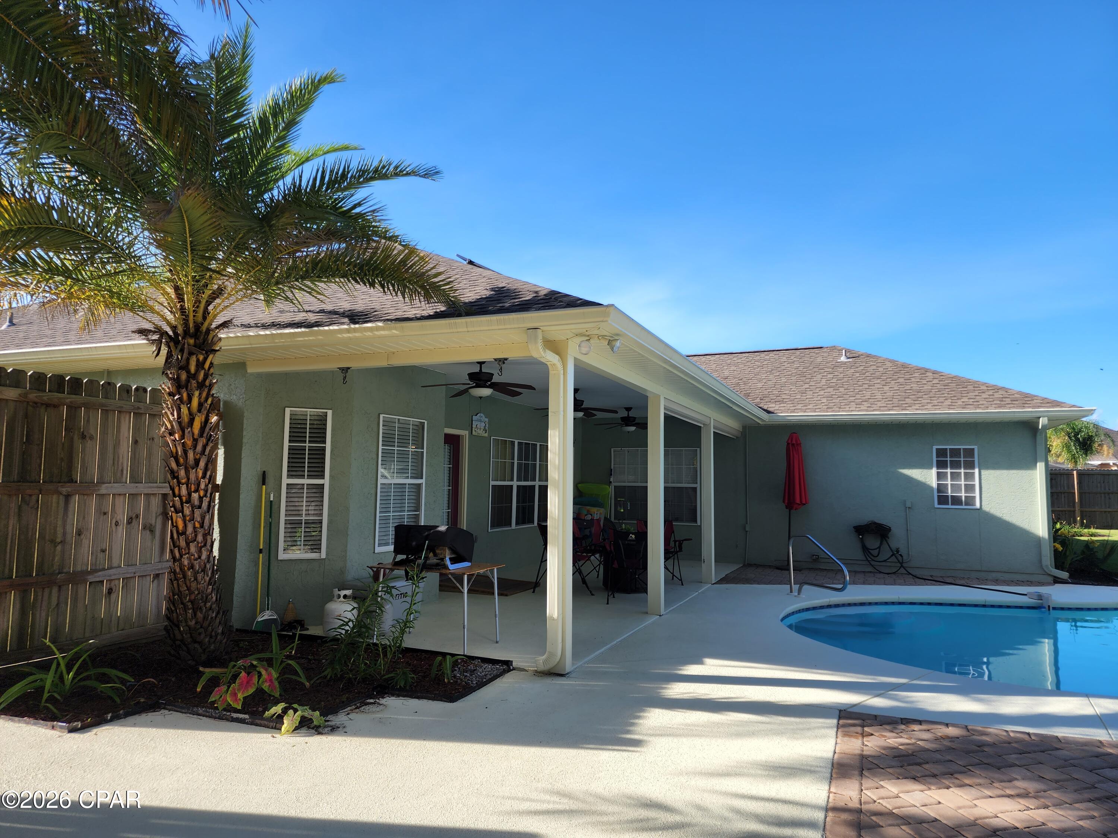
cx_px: 559
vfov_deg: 58.9
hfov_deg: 73.9
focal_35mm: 23
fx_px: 743
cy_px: 419
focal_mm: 6.4
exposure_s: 1/434
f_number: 1.8
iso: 12
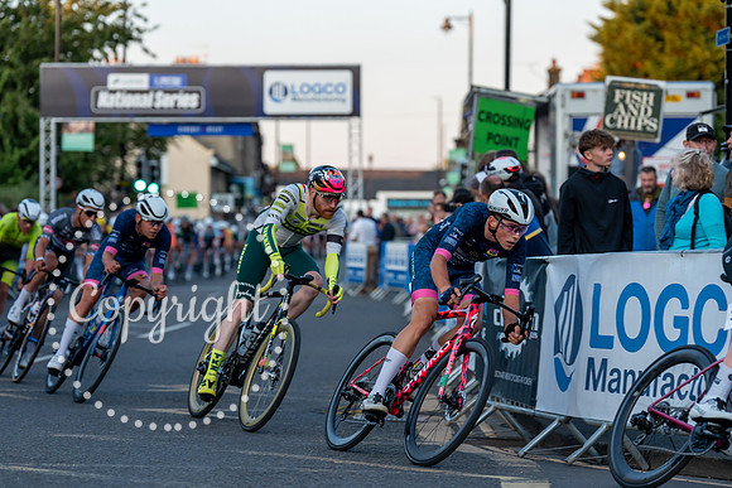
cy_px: 244
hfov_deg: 17.6
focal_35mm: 116
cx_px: 366
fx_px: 2359
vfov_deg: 11.8
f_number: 3.2
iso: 1000
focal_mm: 116
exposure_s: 1/800
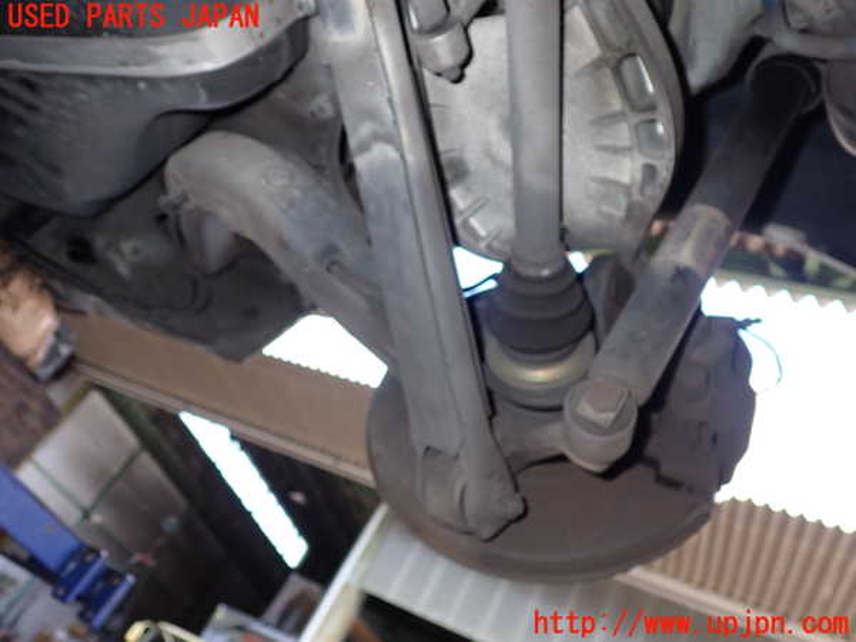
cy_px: 321
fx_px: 742
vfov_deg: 46.8
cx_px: 428
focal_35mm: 30
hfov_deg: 60.0
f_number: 6.3
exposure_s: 1/30
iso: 200
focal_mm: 5.4
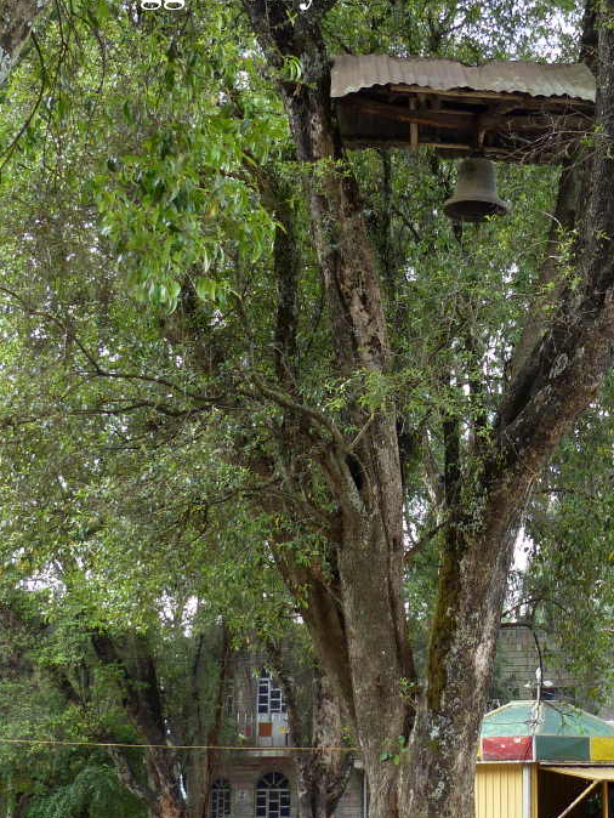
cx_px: 428
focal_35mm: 46
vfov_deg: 40.5
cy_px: 566
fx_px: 1087
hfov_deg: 31.2
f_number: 2.8
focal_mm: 5.6
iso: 100
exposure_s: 1/100
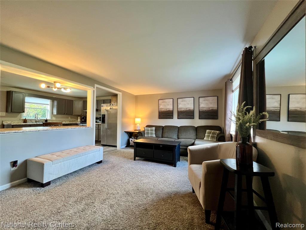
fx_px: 115
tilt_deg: +1.8
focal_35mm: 13
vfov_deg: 89.9
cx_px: 153
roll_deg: +0.6
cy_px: 115
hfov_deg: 106.2
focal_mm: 1.57
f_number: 1.8
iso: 250
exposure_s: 1/60
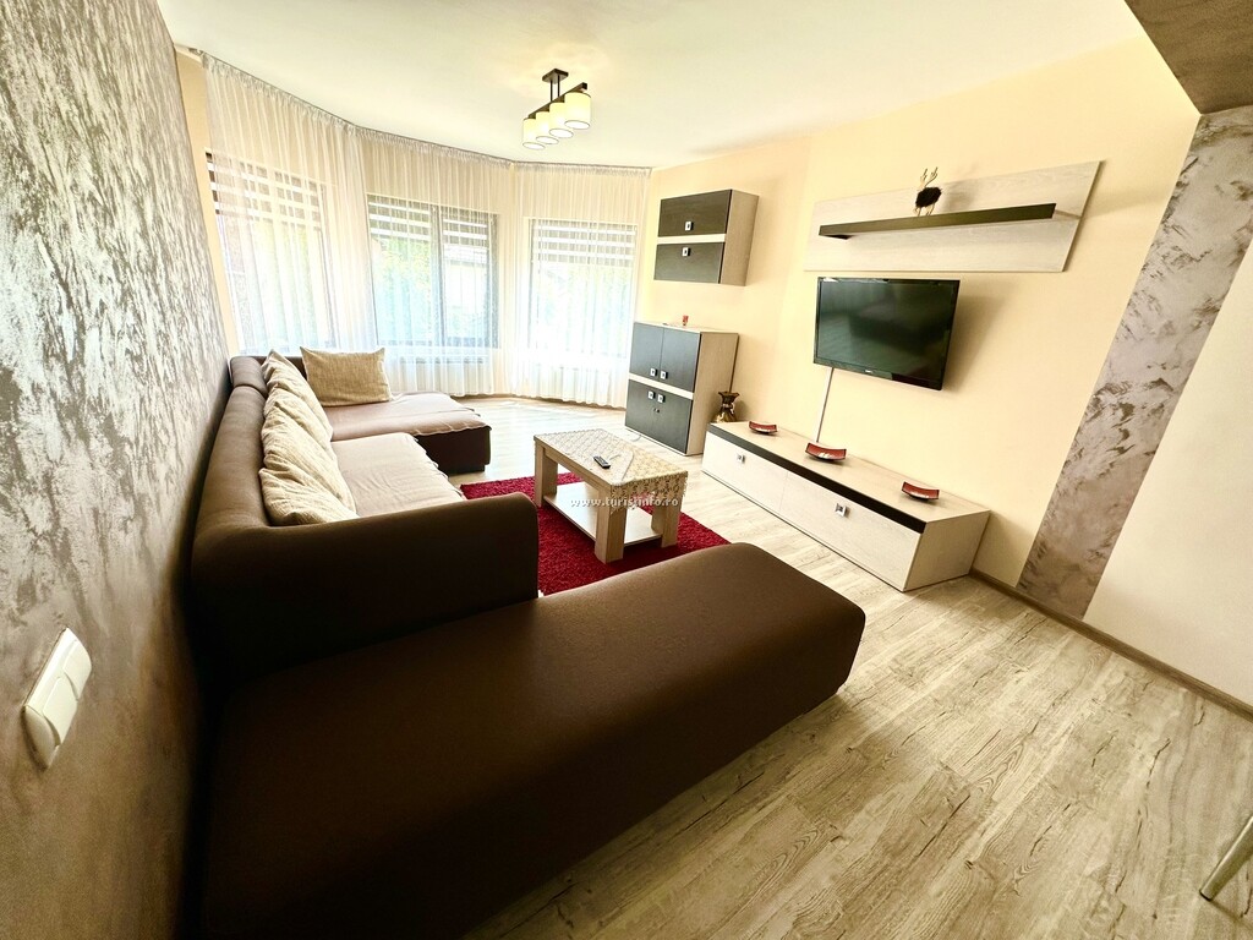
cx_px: 626
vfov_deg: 85.7
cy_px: 470
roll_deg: -5.0
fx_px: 507
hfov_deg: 102.1
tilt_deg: -19.2
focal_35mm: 14
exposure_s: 1/99
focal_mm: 2.22
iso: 80
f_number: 2.2
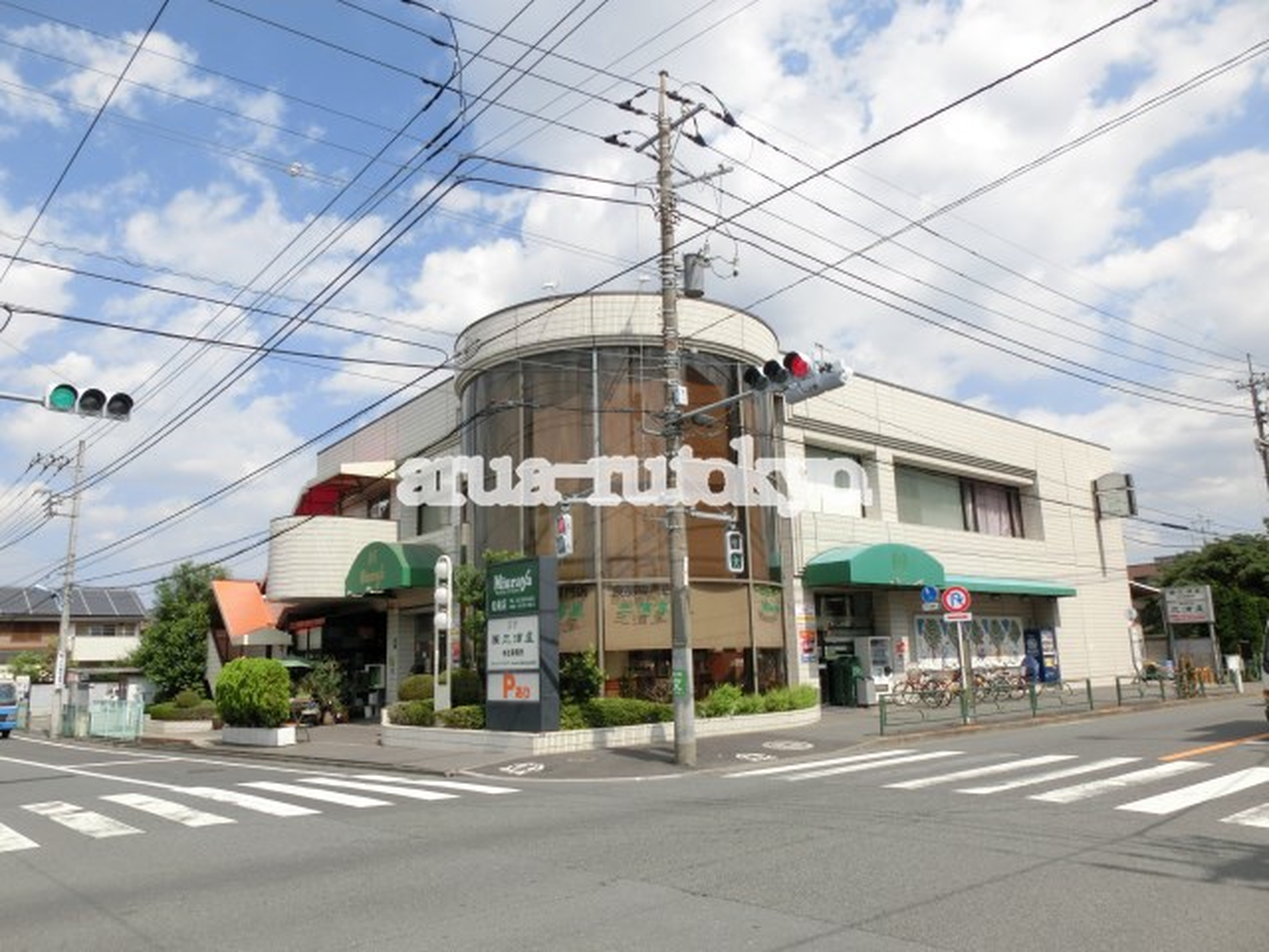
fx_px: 880
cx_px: 634
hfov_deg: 71.6
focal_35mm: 24
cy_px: 476
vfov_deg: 56.8
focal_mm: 4.24
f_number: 7.9
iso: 80
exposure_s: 1/200
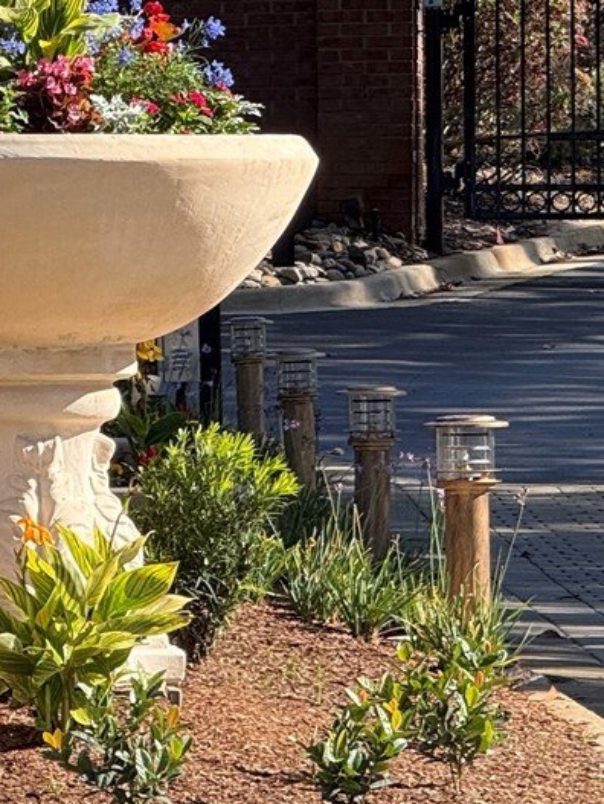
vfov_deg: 5.4
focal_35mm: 364
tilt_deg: +0.6
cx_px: -162
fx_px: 8458
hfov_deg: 4.1
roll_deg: +0.4
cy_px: 235
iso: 50
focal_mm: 15.66
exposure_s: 1/558
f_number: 2.8
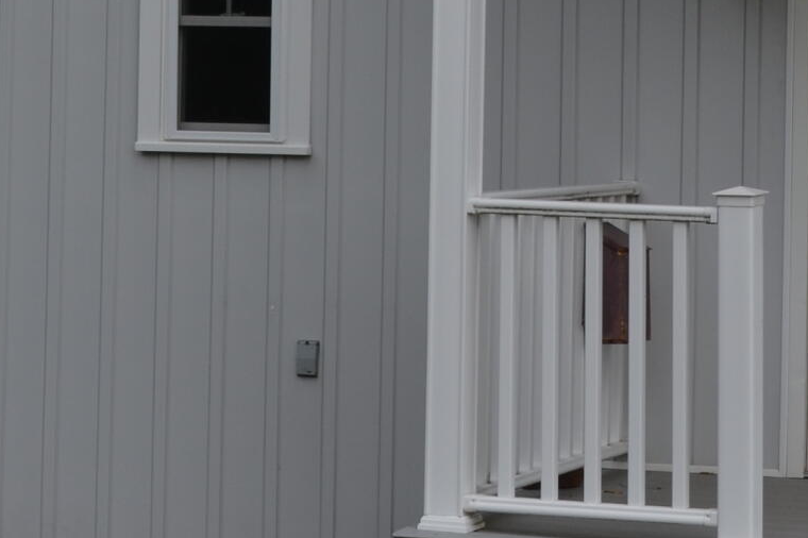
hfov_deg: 13.2
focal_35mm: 154
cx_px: 717
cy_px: -115
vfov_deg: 8.8
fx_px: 3455
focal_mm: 26
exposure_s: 1/250
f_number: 8
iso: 100
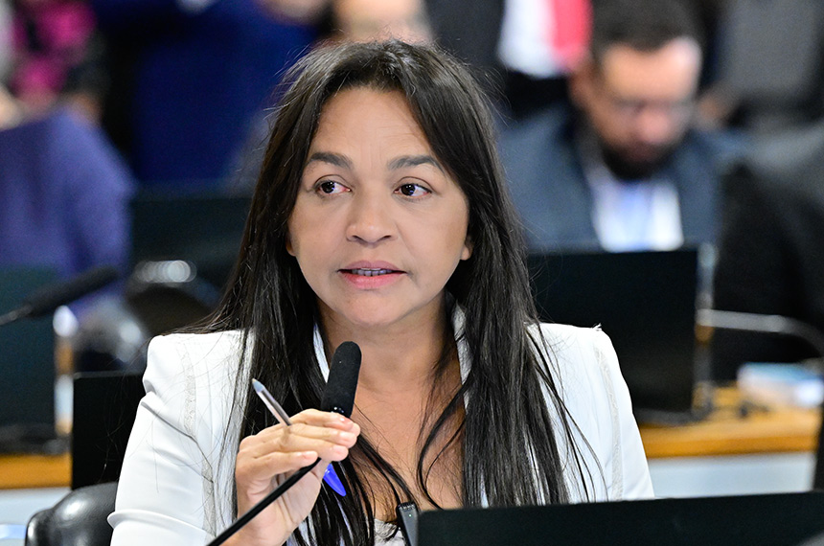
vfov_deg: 5.2
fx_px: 5986
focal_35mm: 262
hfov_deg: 7.9
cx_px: 412
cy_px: 273
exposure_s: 1/200
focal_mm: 175
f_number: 3.5
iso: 5000
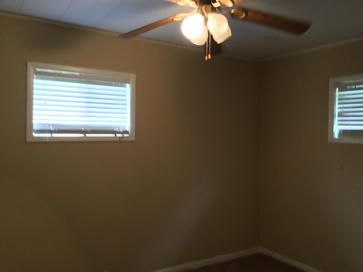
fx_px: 325
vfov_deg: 45.4
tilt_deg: -4.6
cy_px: 136
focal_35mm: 31
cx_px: 182
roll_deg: -0.3
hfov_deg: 58.4
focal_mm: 3.3
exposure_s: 1/30
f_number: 2.4
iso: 160
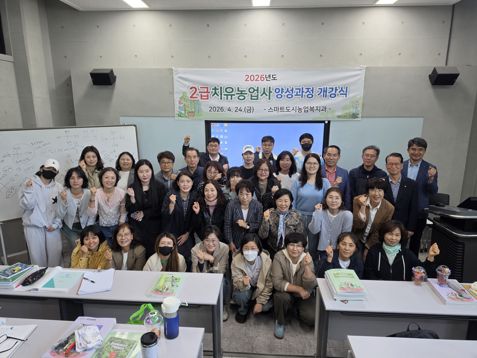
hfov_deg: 73.9
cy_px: 179
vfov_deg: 58.9
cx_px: 238
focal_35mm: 23
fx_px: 317
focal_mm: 6.5
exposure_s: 1/120
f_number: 1.4
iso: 64
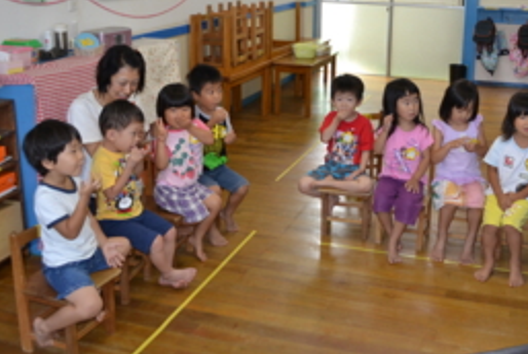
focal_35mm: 42
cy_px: 92
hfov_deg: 45.9
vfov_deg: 31.4
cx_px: 337
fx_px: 617
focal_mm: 18
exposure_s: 1/80
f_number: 4
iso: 400
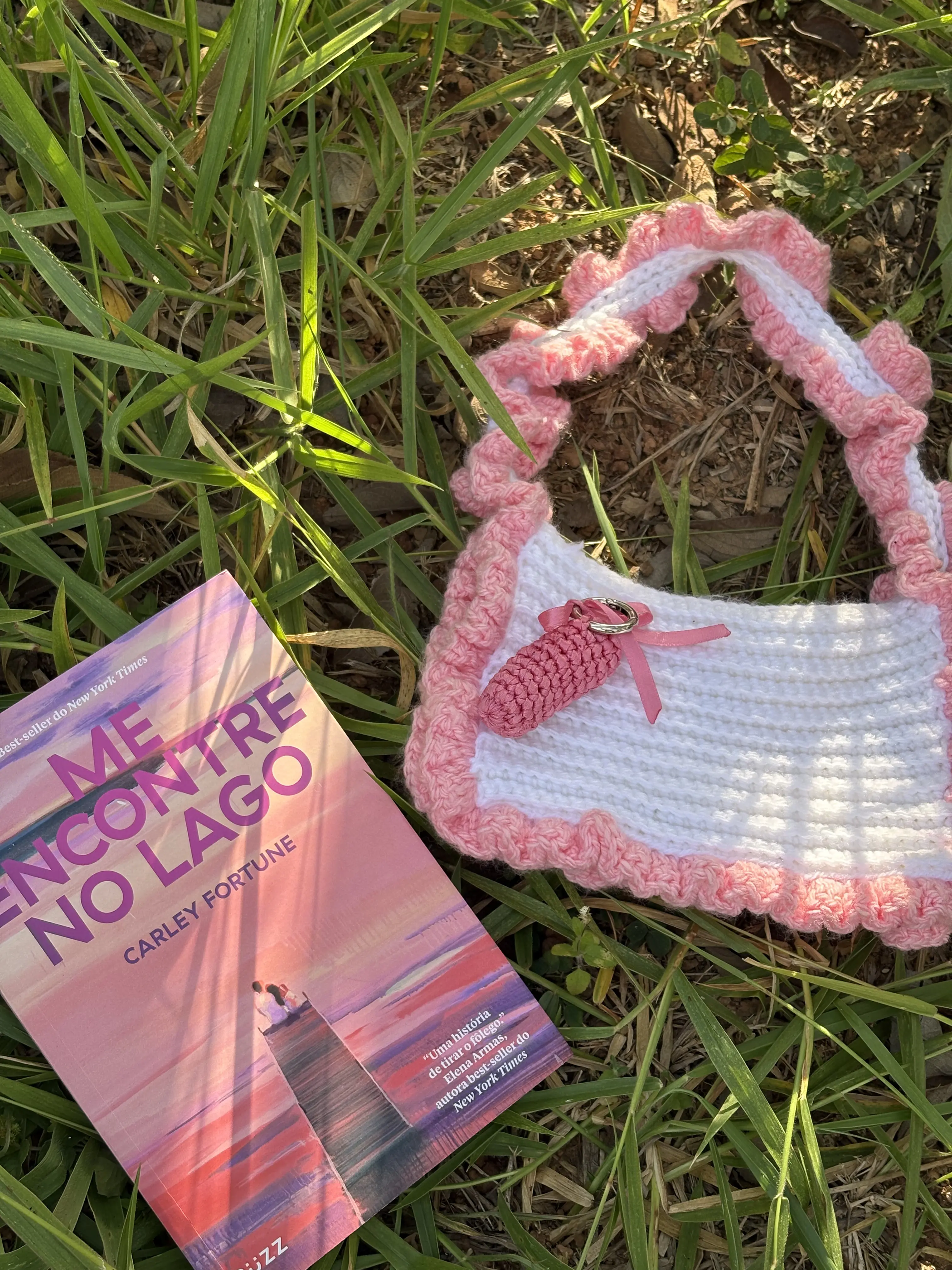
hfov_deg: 28.0
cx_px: 476
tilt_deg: -63.8
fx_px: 1907
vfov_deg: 36.8
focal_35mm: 52
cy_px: 635
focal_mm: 5.96
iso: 32
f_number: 1.6
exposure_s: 1/747
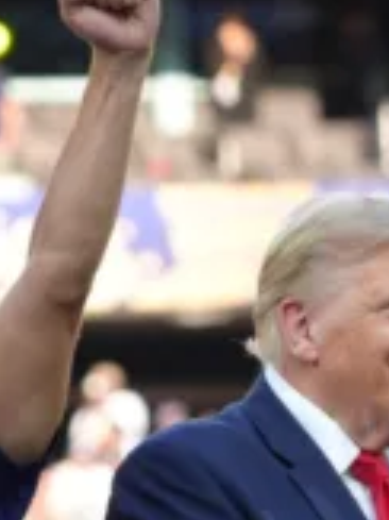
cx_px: -239
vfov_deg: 2.2
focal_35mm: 884
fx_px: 13263
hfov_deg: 1.7
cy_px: 479
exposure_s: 1/1000
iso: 1000
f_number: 6.3
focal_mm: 200
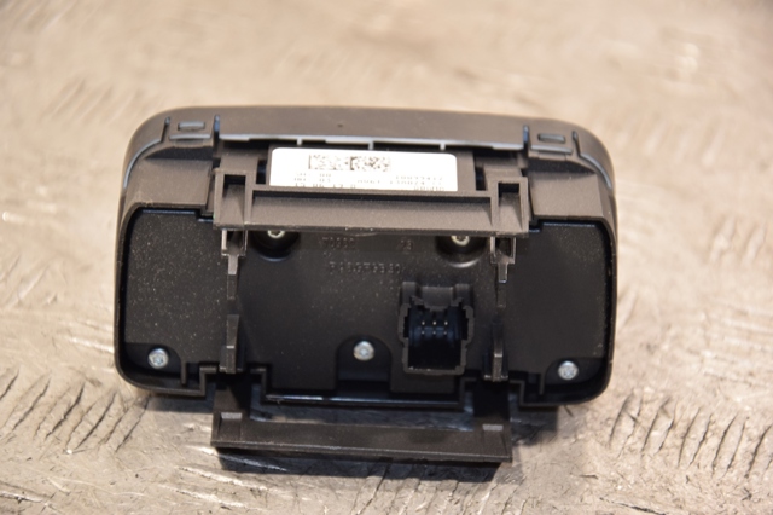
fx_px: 3380
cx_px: 386
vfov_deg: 8.7
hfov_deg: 13.0
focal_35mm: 158
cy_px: 258
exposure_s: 1/100
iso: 800
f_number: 5.6
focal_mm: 105
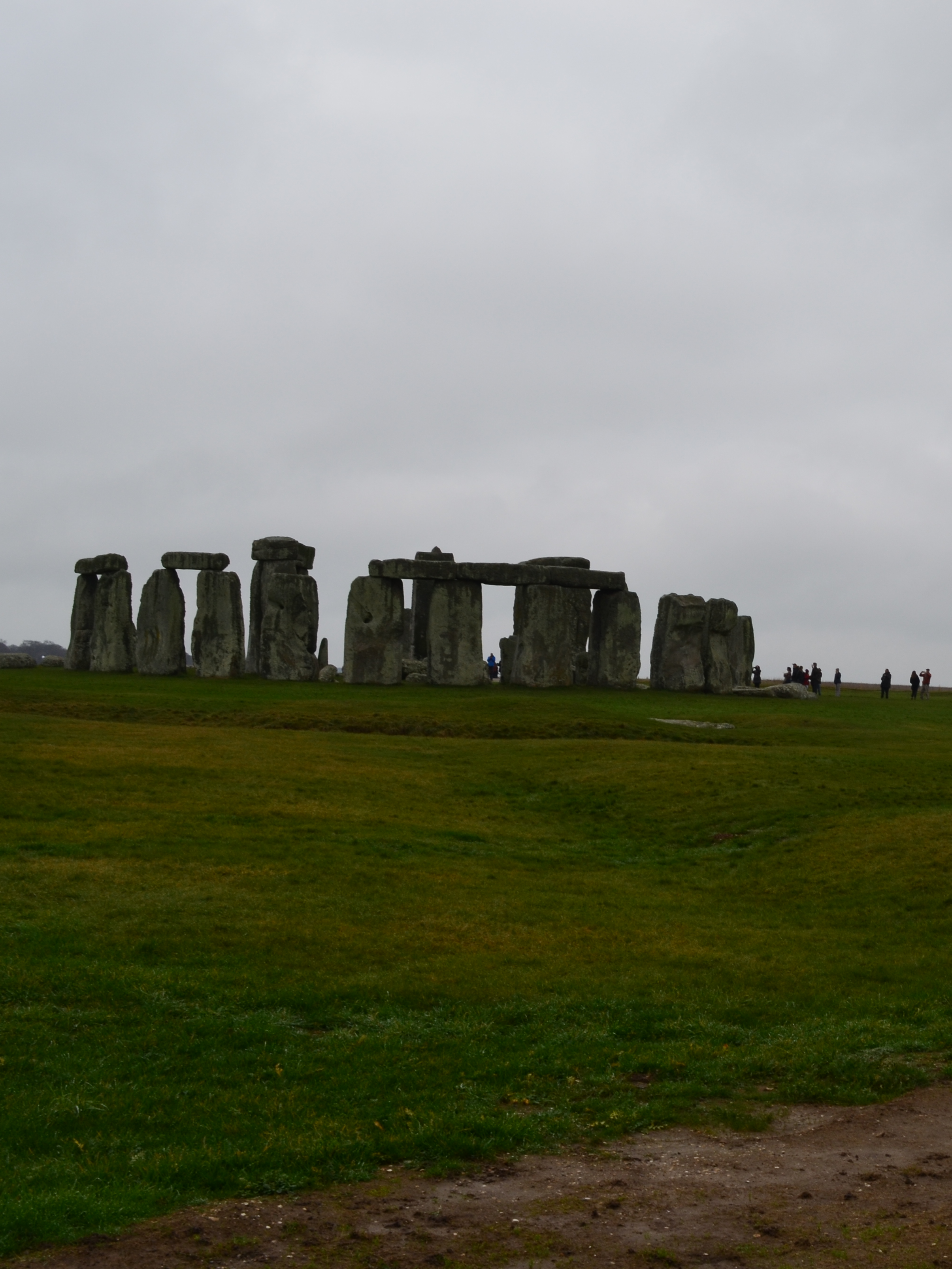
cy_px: 642
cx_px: 919
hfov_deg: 26.3
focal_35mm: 53
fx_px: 1943
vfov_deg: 36.2
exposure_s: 1/80
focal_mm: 24
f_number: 10
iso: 200
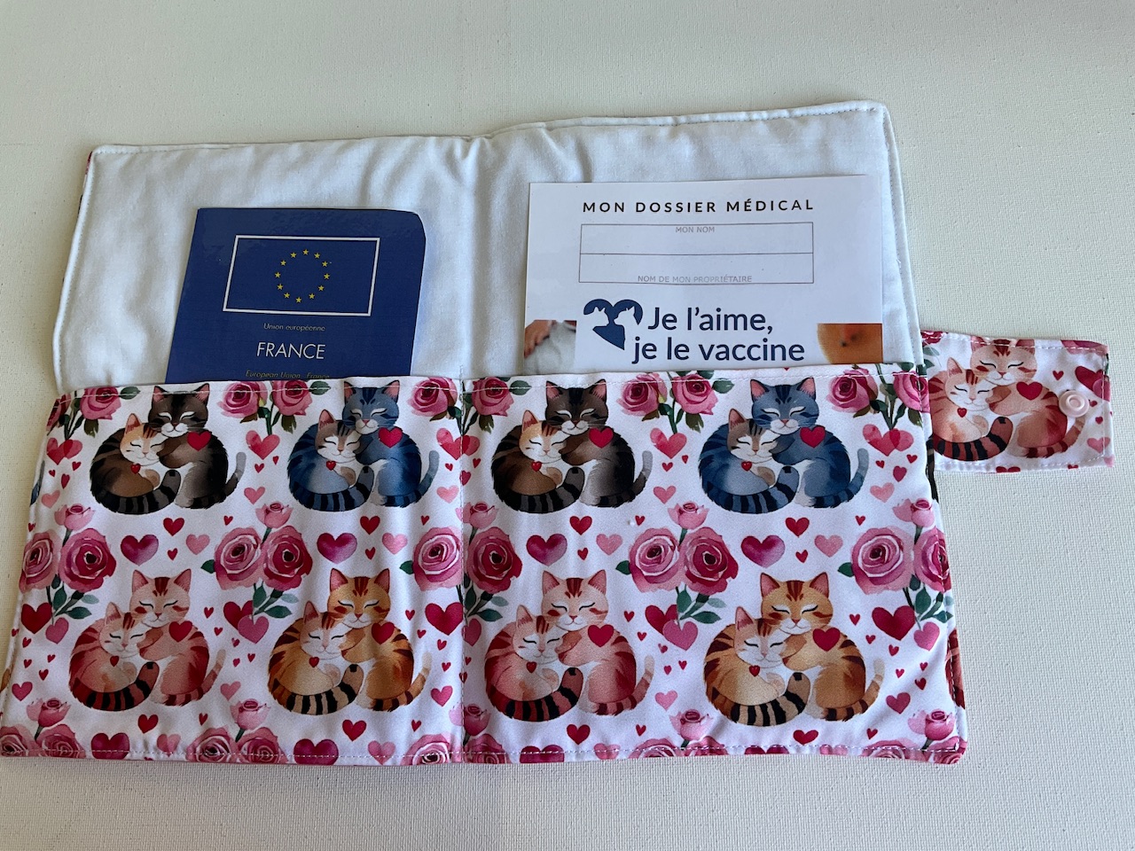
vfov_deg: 48.2
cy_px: 426
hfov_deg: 61.7
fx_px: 951
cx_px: 568
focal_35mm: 29
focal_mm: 3
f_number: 1.8
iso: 25
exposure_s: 1/122
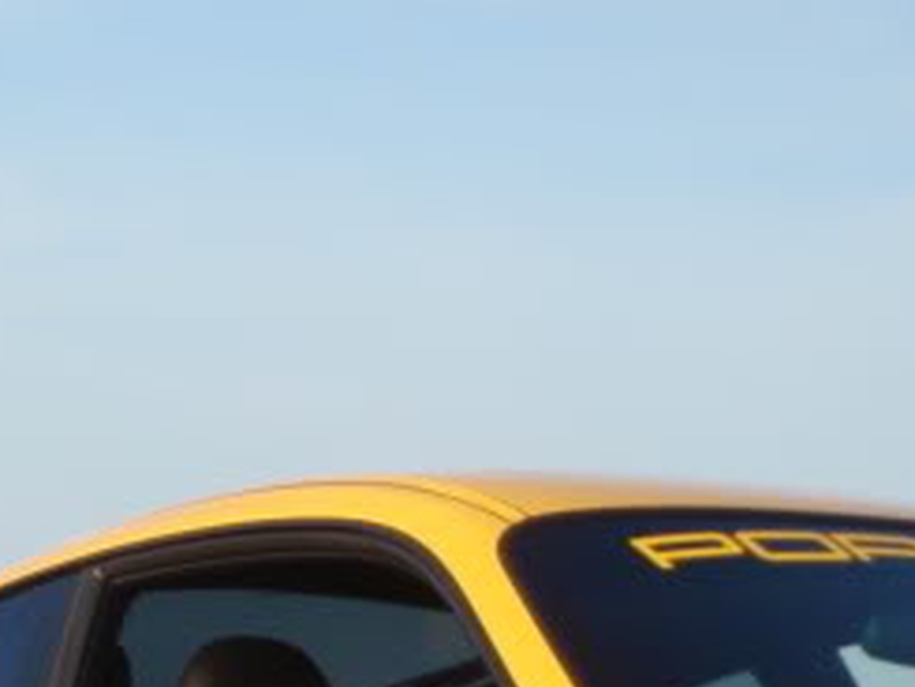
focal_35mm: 212
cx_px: -534
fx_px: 5607
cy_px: 960
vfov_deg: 6.9
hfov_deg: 9.1
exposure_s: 1/160
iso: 64
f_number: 5.6
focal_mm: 11.8
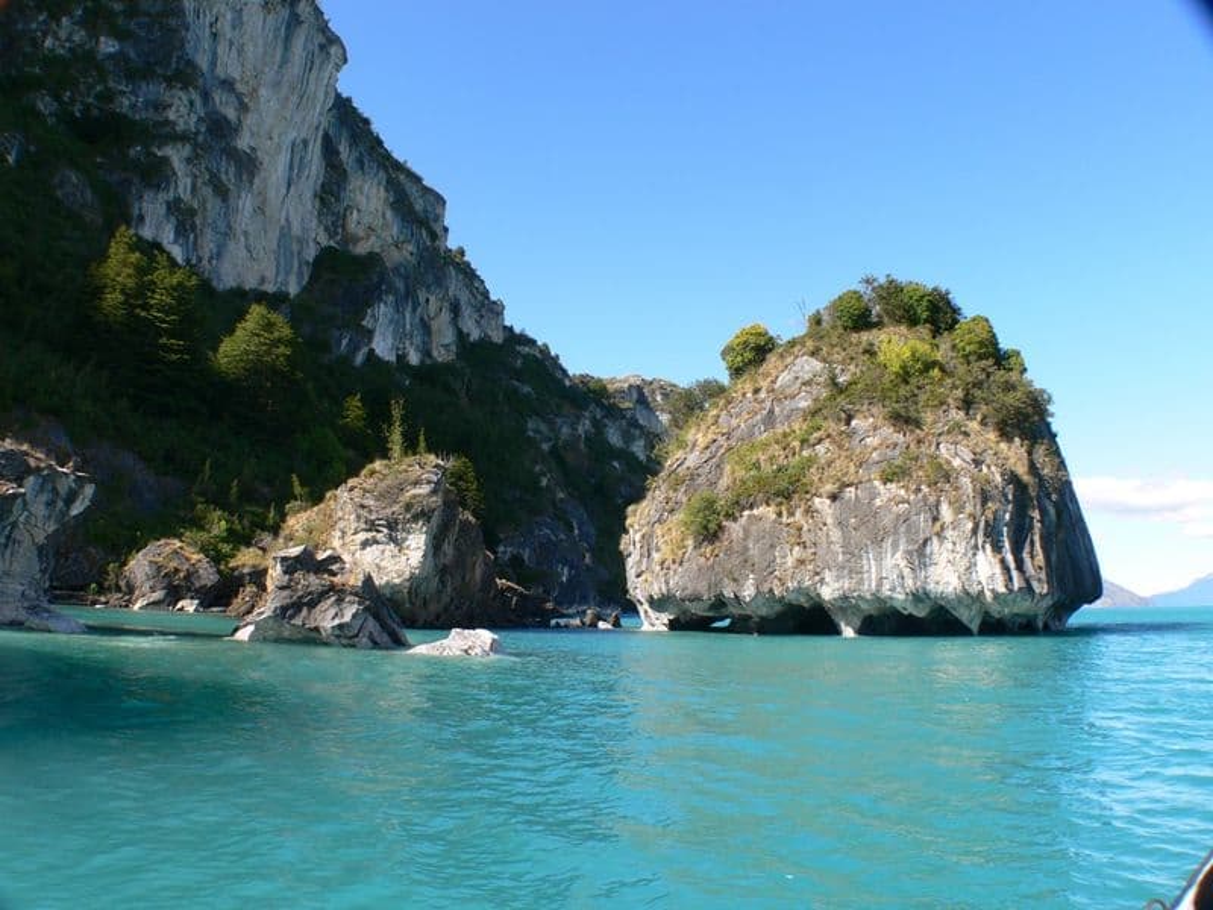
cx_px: 606
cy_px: 455
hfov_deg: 52.6
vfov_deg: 40.7
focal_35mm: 35
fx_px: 1226
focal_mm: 7.4
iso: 80
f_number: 5.6
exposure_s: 1/160
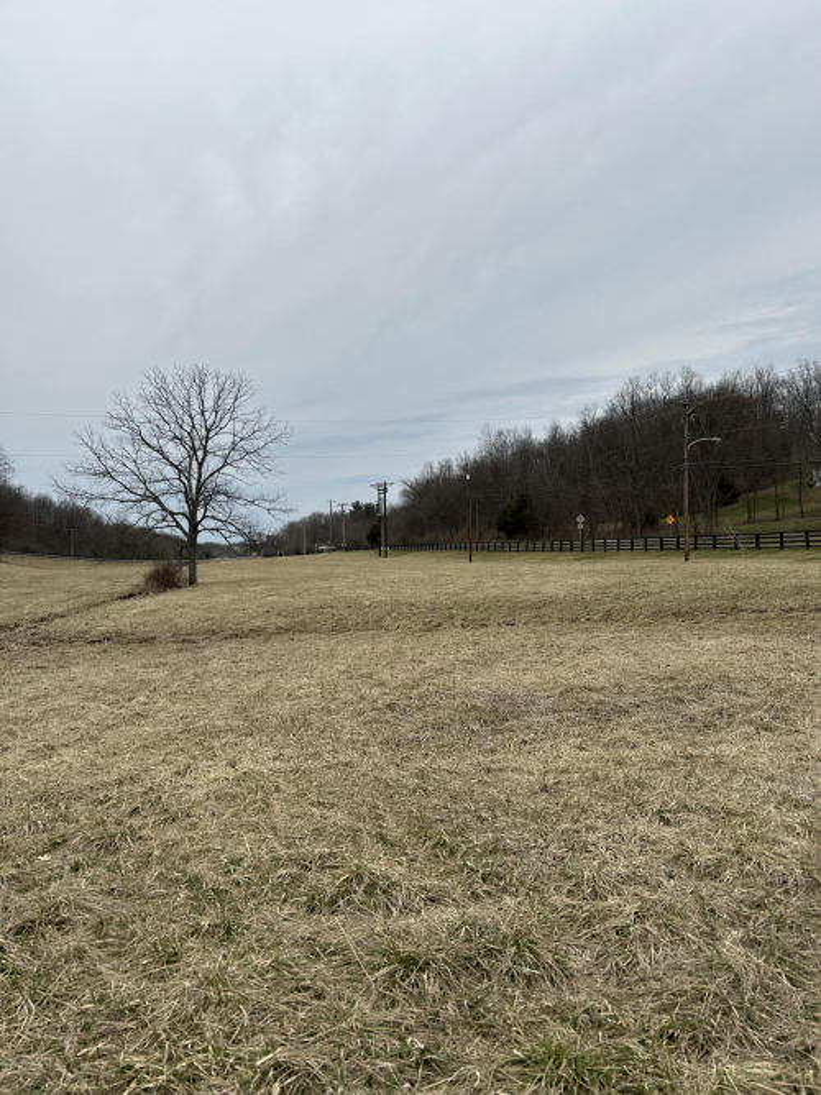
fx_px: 822
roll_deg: +2.2
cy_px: 548
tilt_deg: -0.9
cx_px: 410
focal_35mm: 26
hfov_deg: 53.0
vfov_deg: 67.3
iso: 50
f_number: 1.5
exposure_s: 1/803
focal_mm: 5.7
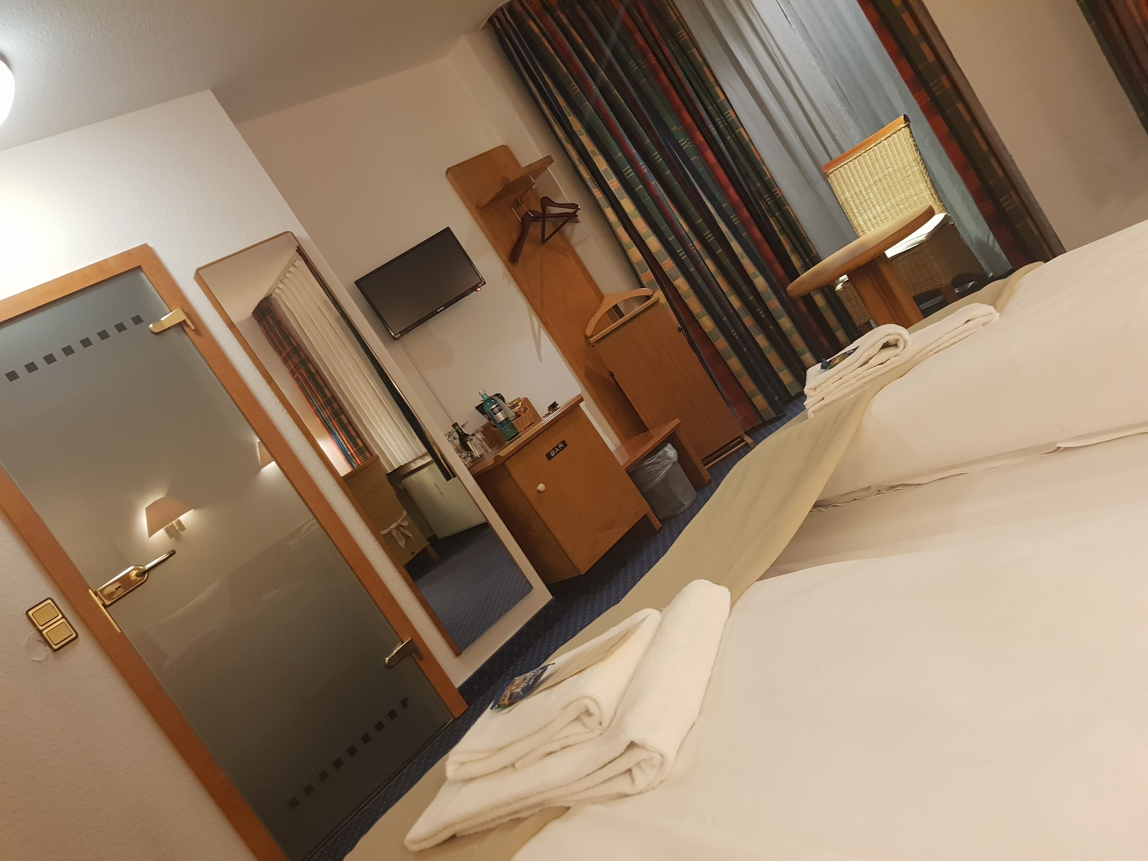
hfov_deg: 67.3
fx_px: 862
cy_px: 430
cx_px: 574
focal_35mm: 26
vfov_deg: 53.1
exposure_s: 1/15
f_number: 1.7
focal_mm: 4.2
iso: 200
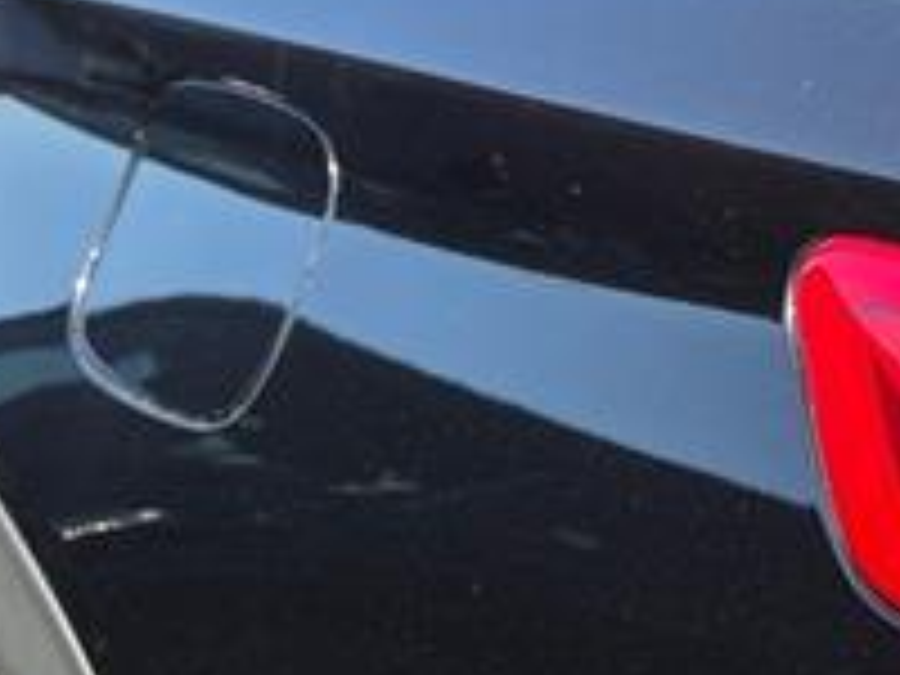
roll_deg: -1.7
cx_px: 544
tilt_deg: -25.2
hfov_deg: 23.5
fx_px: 2158
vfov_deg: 17.4
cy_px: 657
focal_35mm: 83
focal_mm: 5.96
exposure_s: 1/328
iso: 50
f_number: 1.6
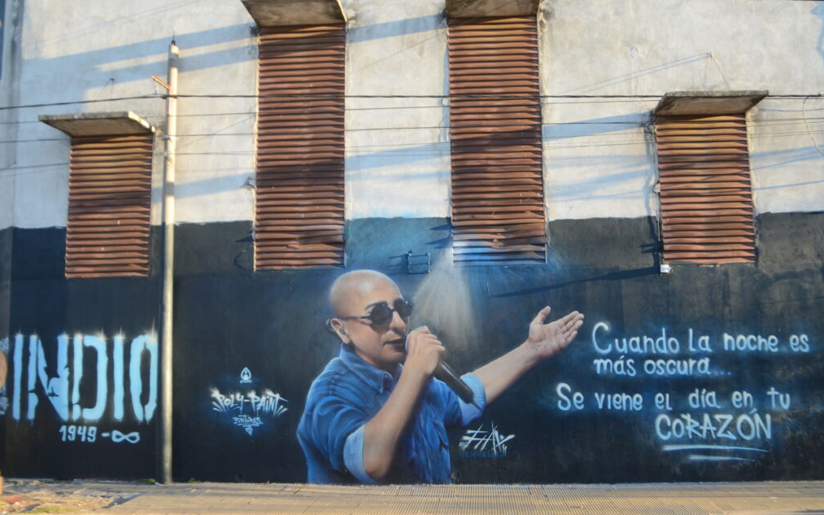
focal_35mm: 37
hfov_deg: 52.8
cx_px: 412
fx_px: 831
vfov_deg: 34.4
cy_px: 273
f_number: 4
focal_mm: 24
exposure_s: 1/100
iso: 100
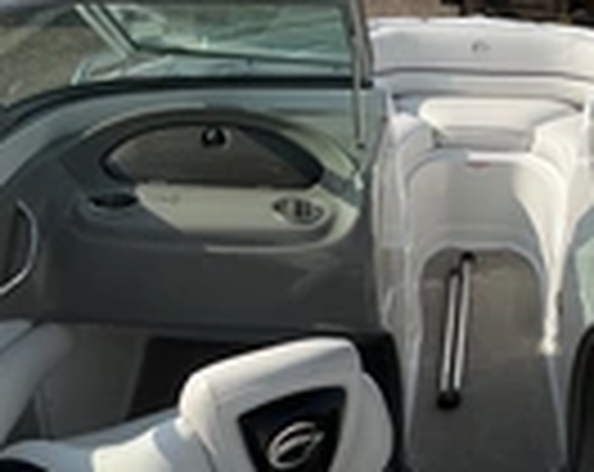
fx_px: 1509
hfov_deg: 21.6
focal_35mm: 86
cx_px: 562
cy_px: 369
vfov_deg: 17.7
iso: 25
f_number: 1.8
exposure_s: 1/2427
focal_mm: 3
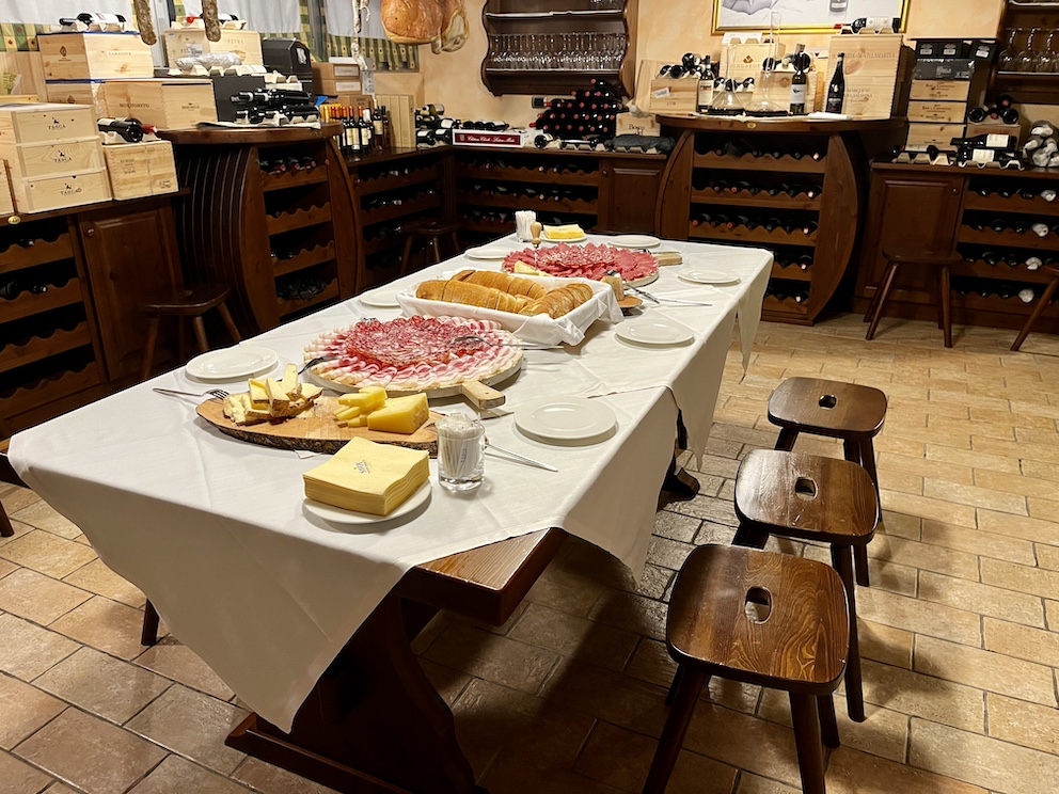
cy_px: 397
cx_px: 530
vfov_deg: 53.1
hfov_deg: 67.3
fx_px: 795
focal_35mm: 26
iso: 64
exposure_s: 1/50
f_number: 1.6
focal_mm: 5.1
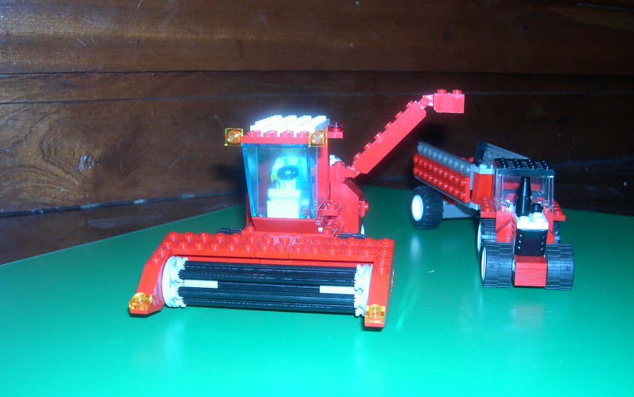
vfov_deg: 31.2
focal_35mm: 41
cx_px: 320
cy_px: 213
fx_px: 708
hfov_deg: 48.2
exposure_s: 1/60
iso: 100
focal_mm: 8
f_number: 2.8
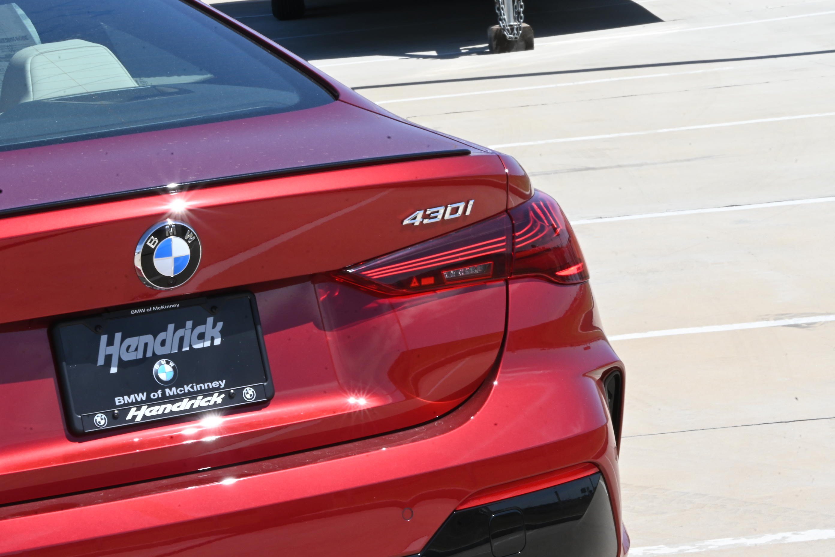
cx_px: 418
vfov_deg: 9.3
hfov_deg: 14.0
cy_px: 278
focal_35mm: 147
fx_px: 3409
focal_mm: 98
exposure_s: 1/60
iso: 500
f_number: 36
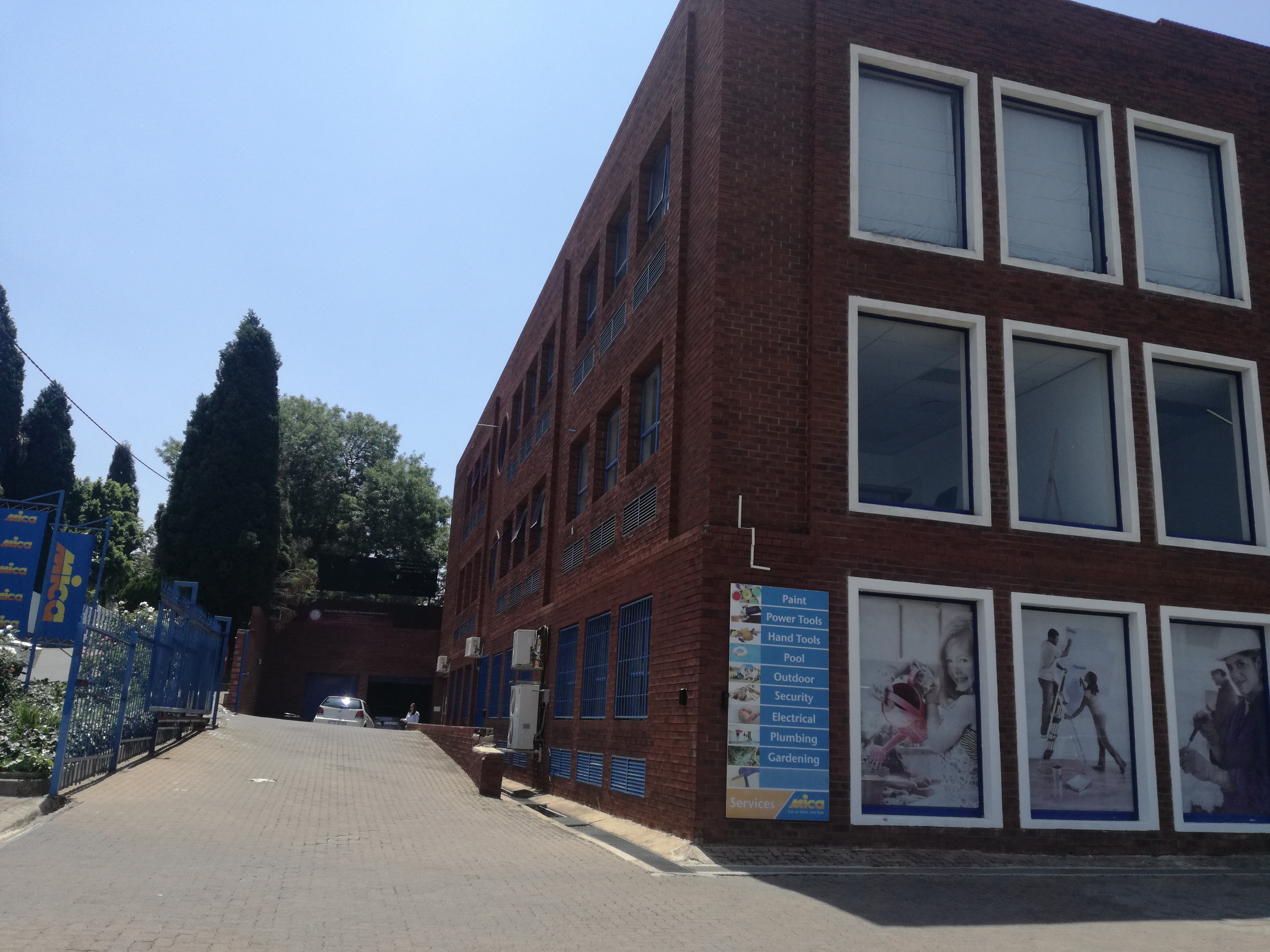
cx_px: 635
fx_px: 991
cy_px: 476
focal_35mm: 27
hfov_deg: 65.3
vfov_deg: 51.4
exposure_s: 1/1284
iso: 50
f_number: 2
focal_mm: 3.79
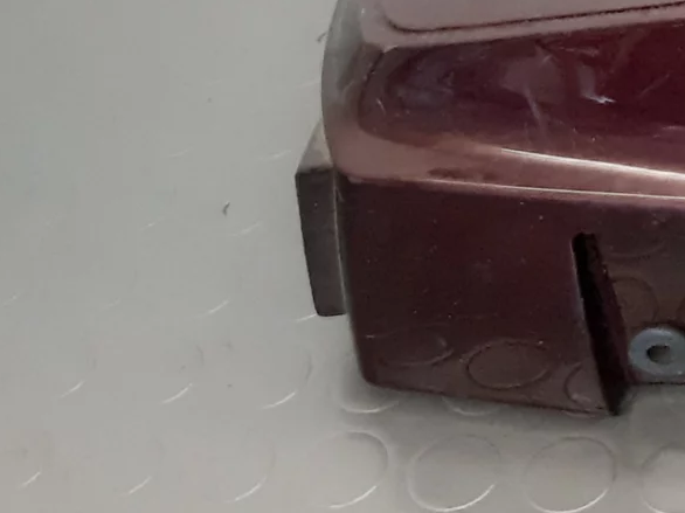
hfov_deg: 15.0
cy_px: -375
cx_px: 1151
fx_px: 2334
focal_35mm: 118
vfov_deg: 11.7
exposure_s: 1/50
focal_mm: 3.93
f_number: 1.7
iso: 500
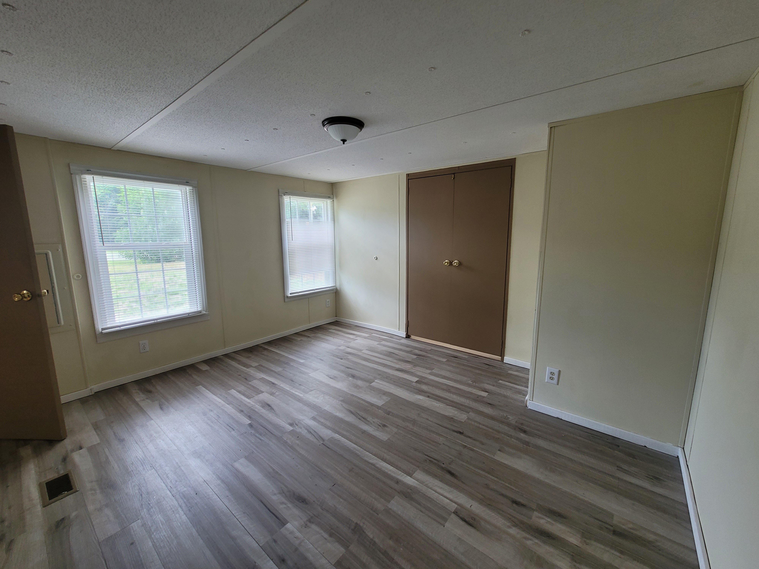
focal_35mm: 13
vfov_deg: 89.9
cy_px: 284
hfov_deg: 106.2
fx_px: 285
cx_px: 380
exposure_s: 1/60
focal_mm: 2.2
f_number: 2.2
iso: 125
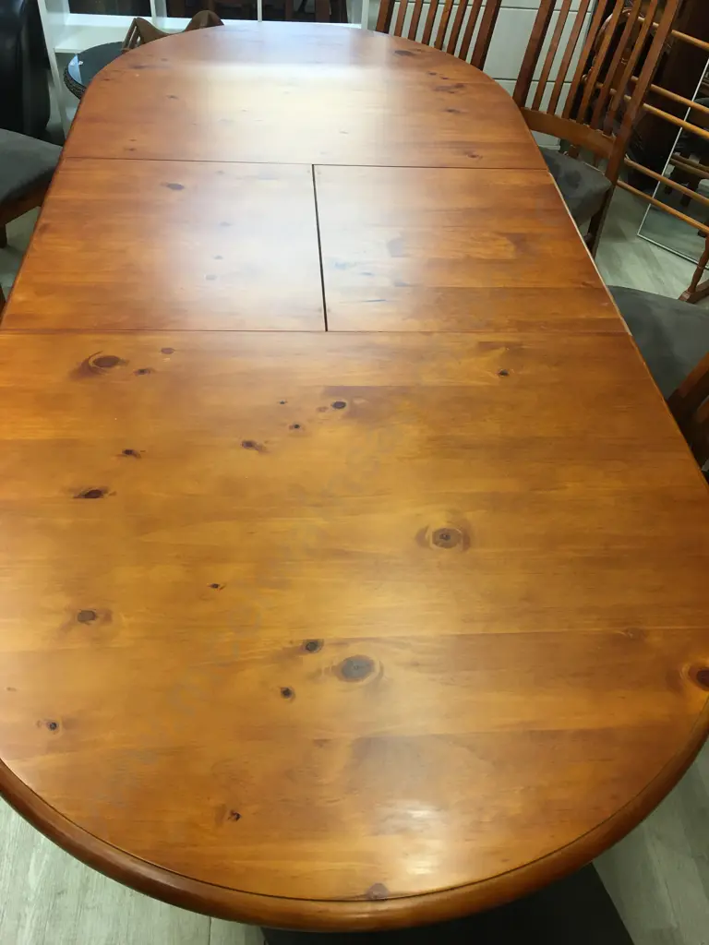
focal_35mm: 29
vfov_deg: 61.7
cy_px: 472
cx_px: 354
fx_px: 792
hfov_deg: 48.2
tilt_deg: -45.2
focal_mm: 4.15
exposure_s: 1/33
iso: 50
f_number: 2.2
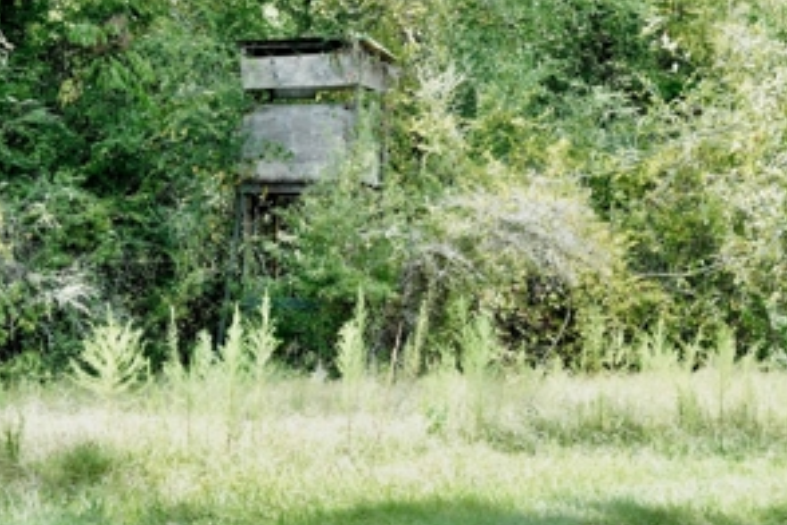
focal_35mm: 107
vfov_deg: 12.8
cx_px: 394
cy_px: 196
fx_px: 2339
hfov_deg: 19.1
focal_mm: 70
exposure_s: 1/40
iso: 160
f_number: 8
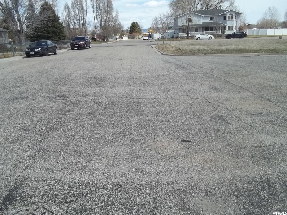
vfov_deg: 44.2
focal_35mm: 32
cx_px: 144
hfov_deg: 56.8
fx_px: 265
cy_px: 108
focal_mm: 5.7
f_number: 8.8
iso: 64
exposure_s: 1/160
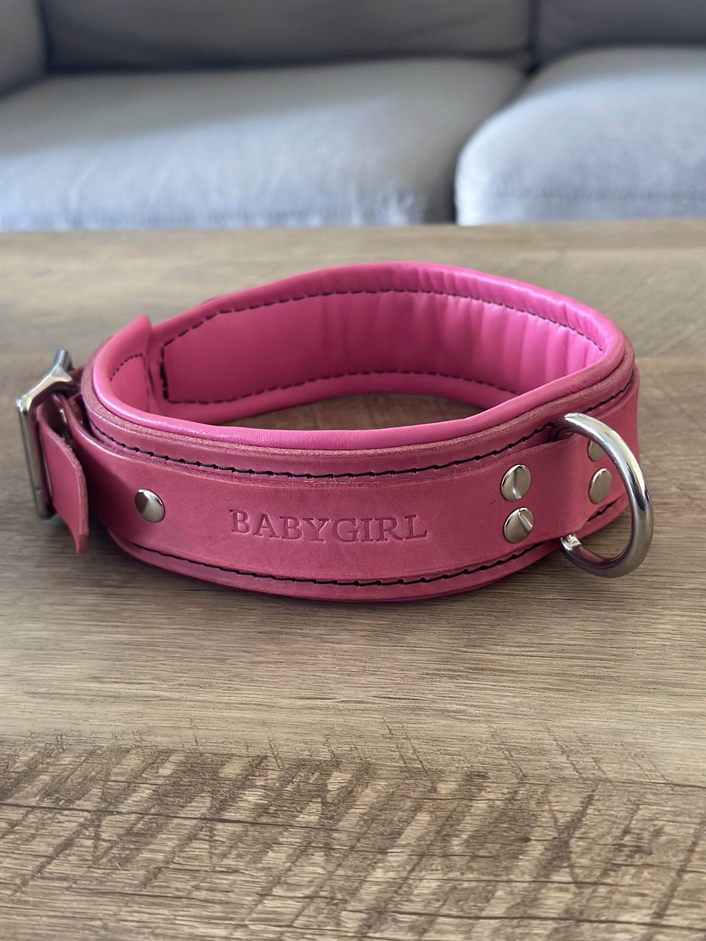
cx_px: 353
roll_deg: +4.4
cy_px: 470
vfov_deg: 39.7
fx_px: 1305
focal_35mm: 48
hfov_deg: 30.3
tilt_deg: -25.5
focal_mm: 6.86
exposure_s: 1/40
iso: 500
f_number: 1.78
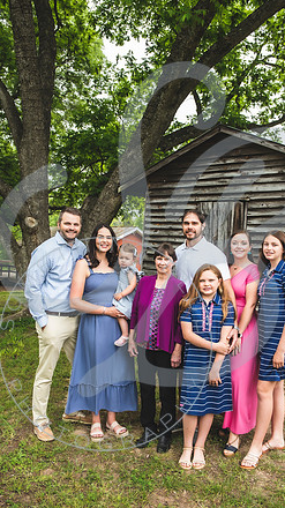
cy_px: 256
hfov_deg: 38.8
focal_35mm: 30
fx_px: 404
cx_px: 157
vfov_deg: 64.3
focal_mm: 28
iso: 250
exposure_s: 1/200
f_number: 5.6
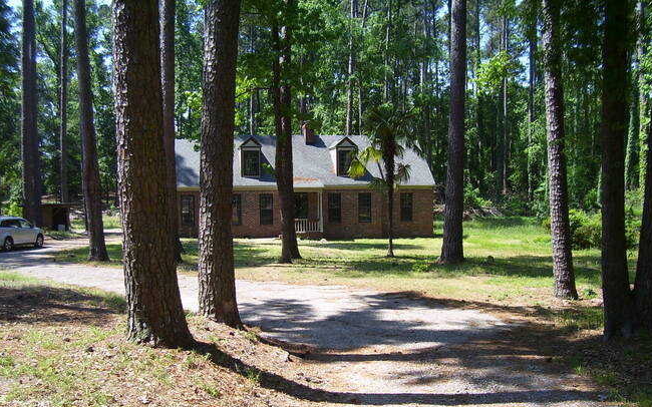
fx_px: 657
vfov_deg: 34.3
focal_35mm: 37
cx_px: 333
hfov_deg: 52.8
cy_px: 243
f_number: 2.7
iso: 80
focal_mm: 5.6
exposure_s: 1/500
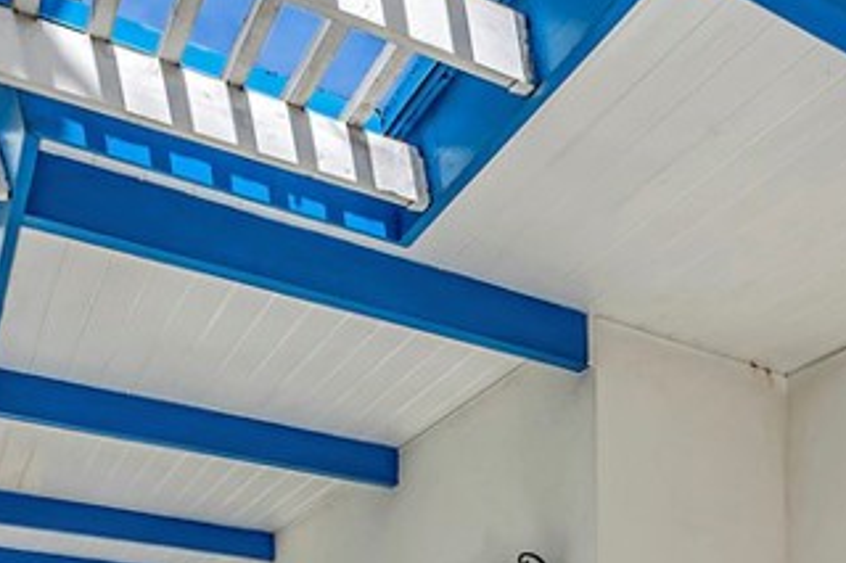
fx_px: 1127
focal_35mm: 48
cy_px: 794
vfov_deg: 23.6
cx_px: 693
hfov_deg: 39.3
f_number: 5.6
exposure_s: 1/640
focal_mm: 10
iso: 100
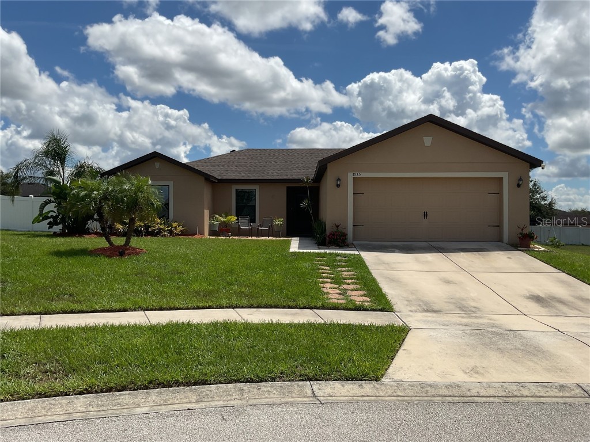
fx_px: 494
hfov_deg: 61.7
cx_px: 295
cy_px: 221
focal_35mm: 29
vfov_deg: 48.2
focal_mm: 3
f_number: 1.8
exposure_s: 1/4065
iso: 16
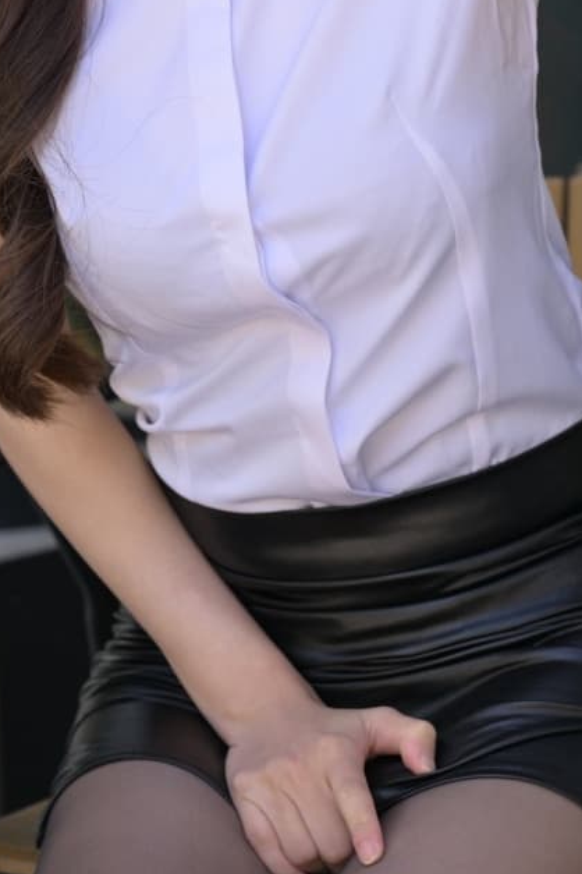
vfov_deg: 8.4
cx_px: 333
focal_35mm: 244
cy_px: 258
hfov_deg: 5.6
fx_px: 5917
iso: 250
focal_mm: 85
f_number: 4
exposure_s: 1/250
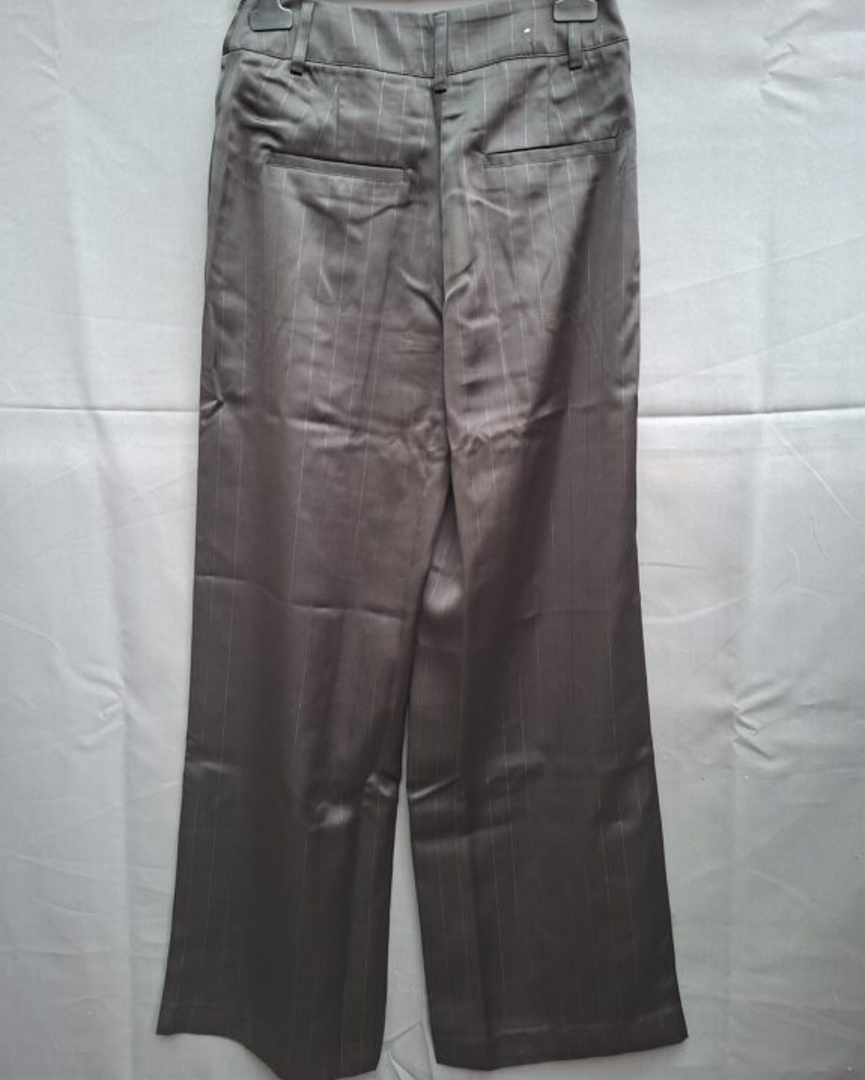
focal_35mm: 25
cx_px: 441
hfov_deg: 56.8
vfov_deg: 68.1
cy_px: 535
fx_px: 800
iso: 320
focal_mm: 5.54
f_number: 1.8
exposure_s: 1/50
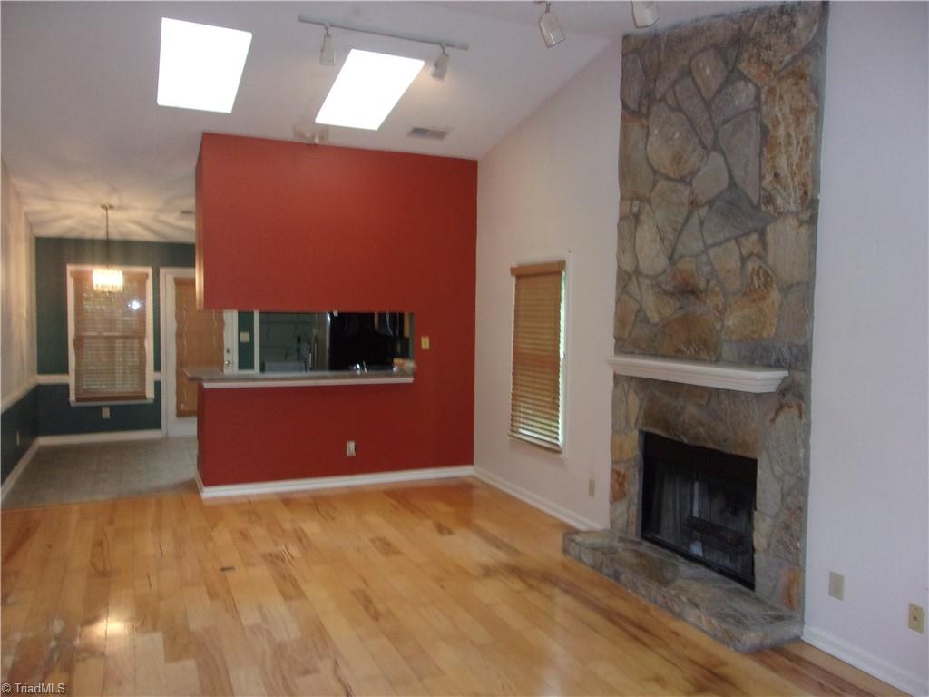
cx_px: 464
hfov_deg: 65.3
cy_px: 348
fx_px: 725
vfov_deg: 51.4
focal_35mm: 27
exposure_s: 1/34
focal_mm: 4.9
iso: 250
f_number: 3
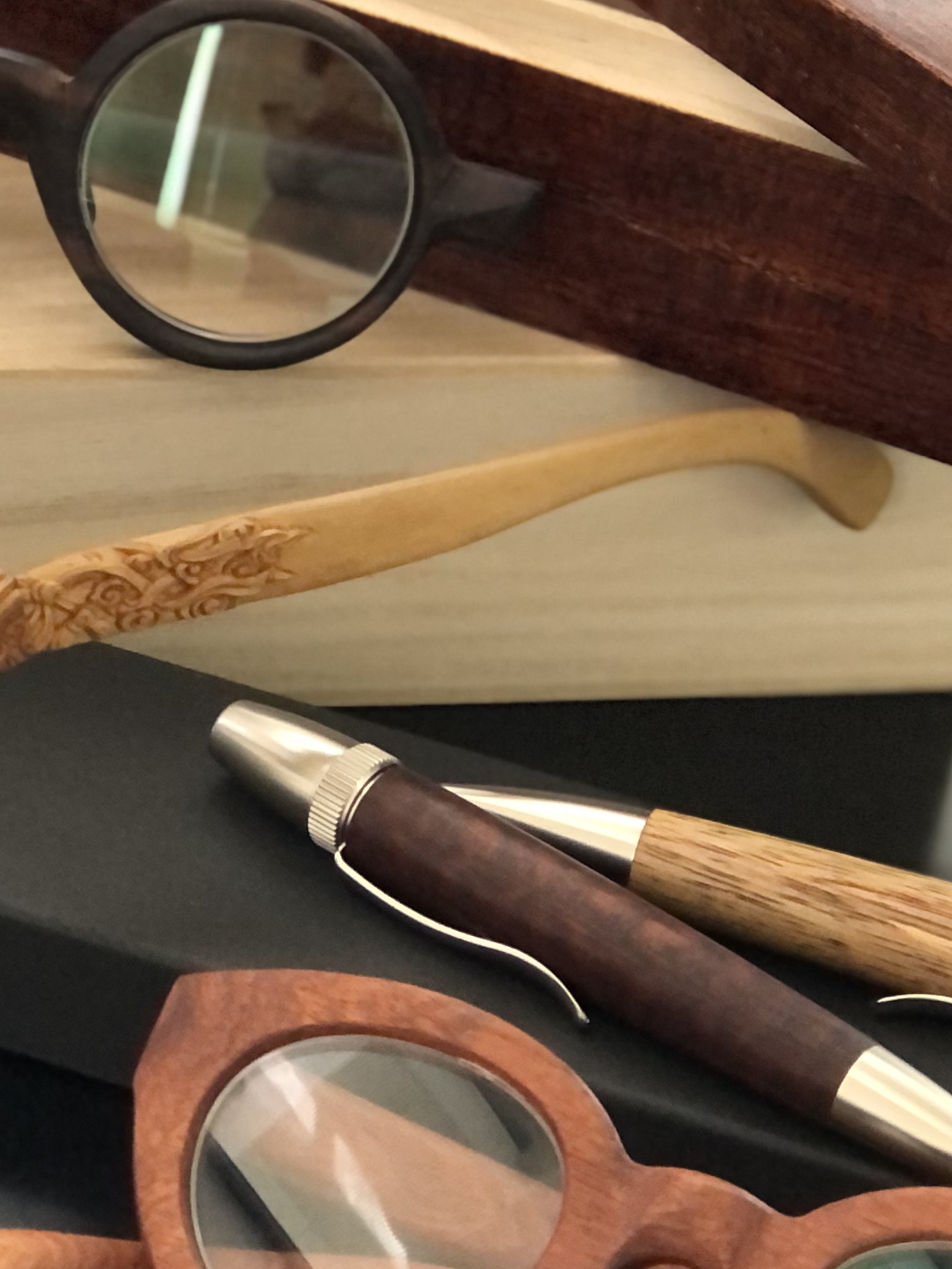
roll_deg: -8.7
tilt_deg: -31.3
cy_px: 491
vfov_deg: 15.0
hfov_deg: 11.3
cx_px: 430
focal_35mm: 131
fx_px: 4802
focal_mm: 6.6
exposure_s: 1/30
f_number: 2.8
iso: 320
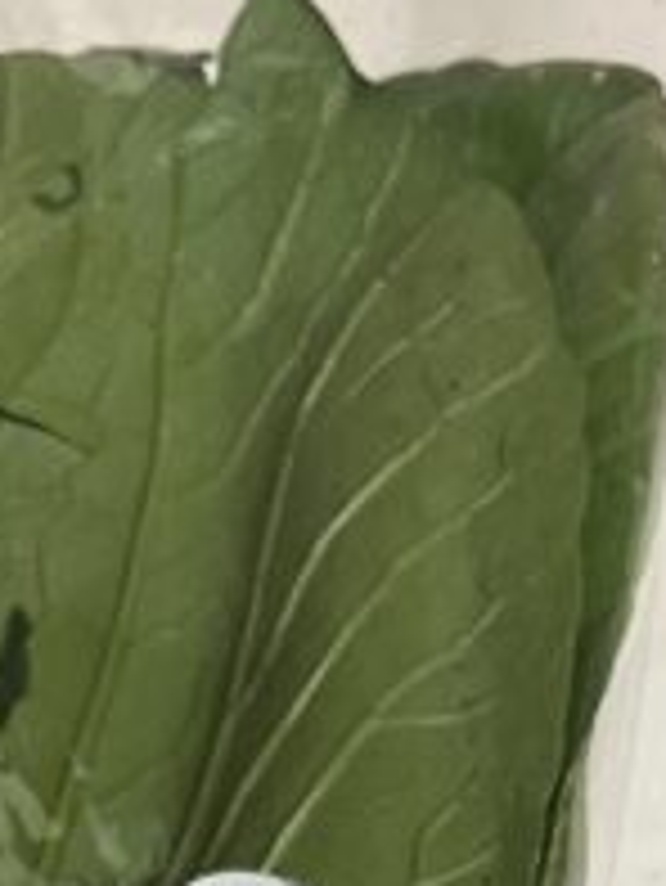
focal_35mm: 135
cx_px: -32
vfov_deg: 12.1
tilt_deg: -77.7
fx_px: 3459
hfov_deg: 10.9
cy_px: 2051
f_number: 1.6
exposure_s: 1/60
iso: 200
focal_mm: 5.1
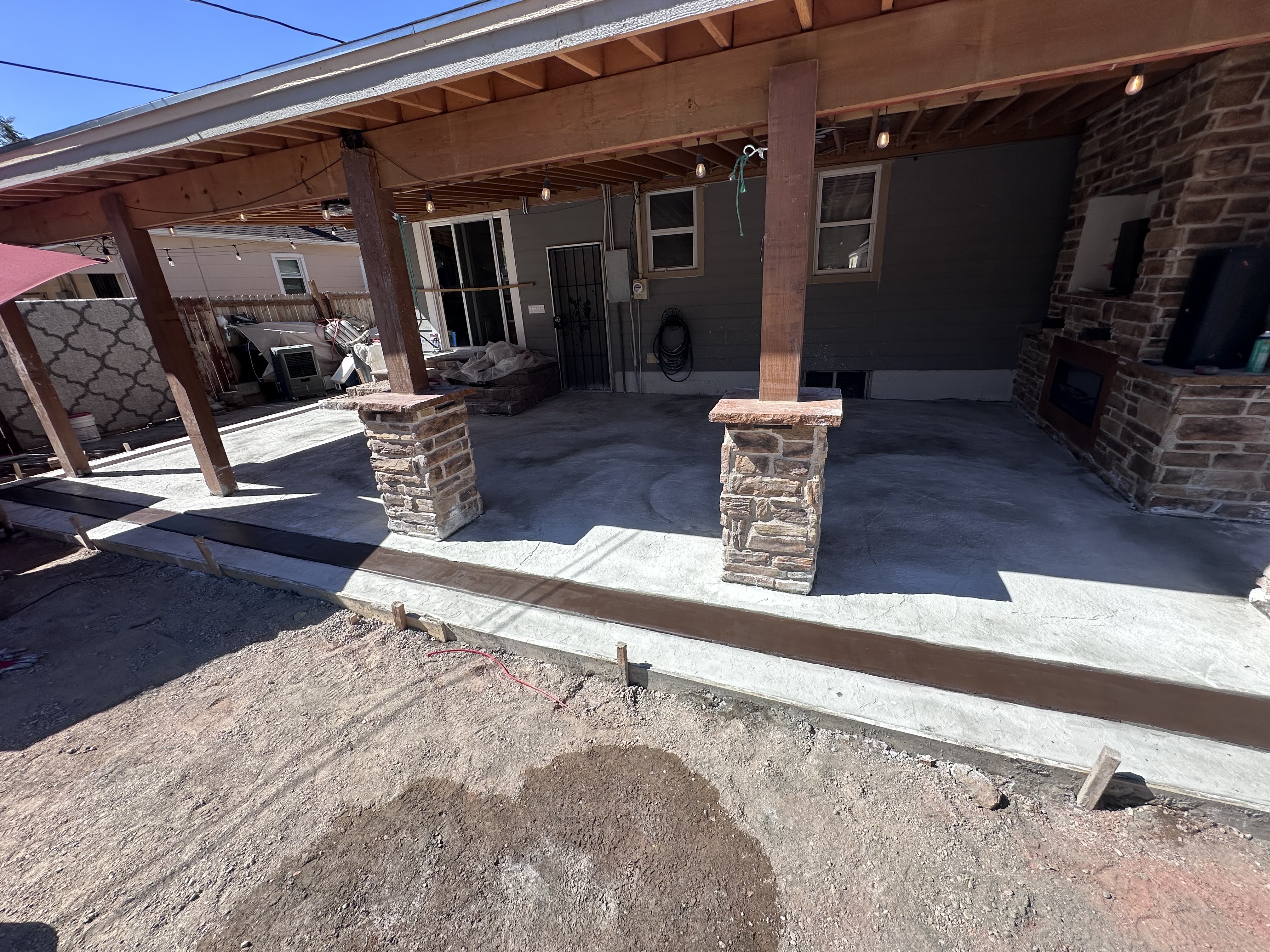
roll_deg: +3.0
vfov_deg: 85.7
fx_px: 514
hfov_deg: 102.1
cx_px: 635
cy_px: 476
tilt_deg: -20.2
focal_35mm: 14
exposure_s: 1/1715
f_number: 2.2
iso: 40
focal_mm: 2.22
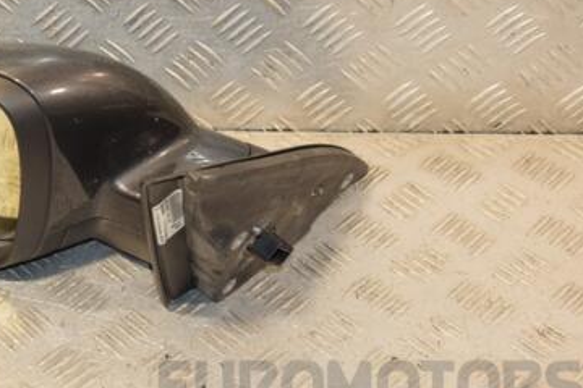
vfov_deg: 17.1
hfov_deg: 25.0
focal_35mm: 80
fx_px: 1295
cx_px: 128
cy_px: 170
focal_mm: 32
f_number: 6.3
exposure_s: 1/200
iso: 800
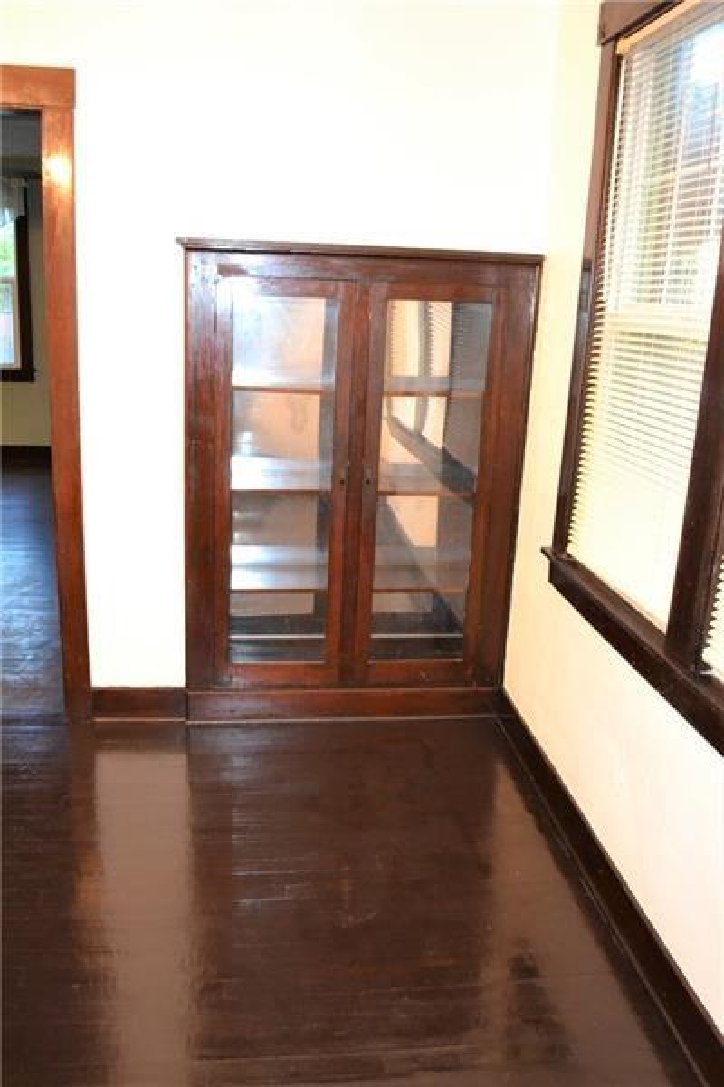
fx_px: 814
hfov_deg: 47.9
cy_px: 544
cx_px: 362
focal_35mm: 27
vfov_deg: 67.4
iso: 3200
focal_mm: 18
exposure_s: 1/60
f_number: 3.5
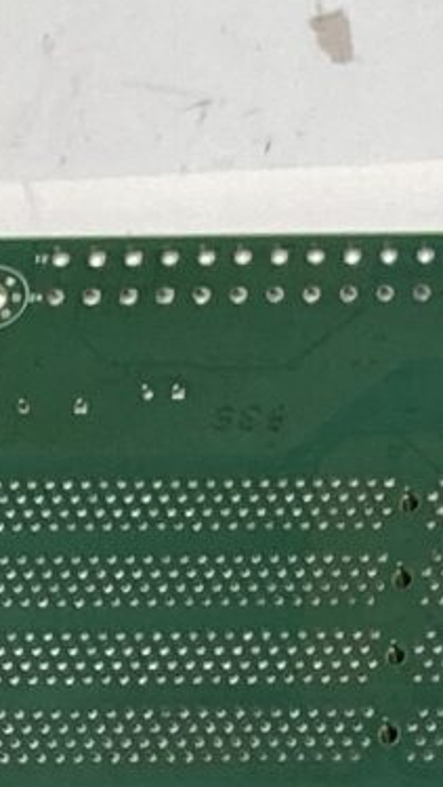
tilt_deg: -64.8
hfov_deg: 5.5
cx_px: 1329
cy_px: 1532
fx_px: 4343
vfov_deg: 9.7
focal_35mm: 208
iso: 50
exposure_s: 1/120
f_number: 1.8
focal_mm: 3.99
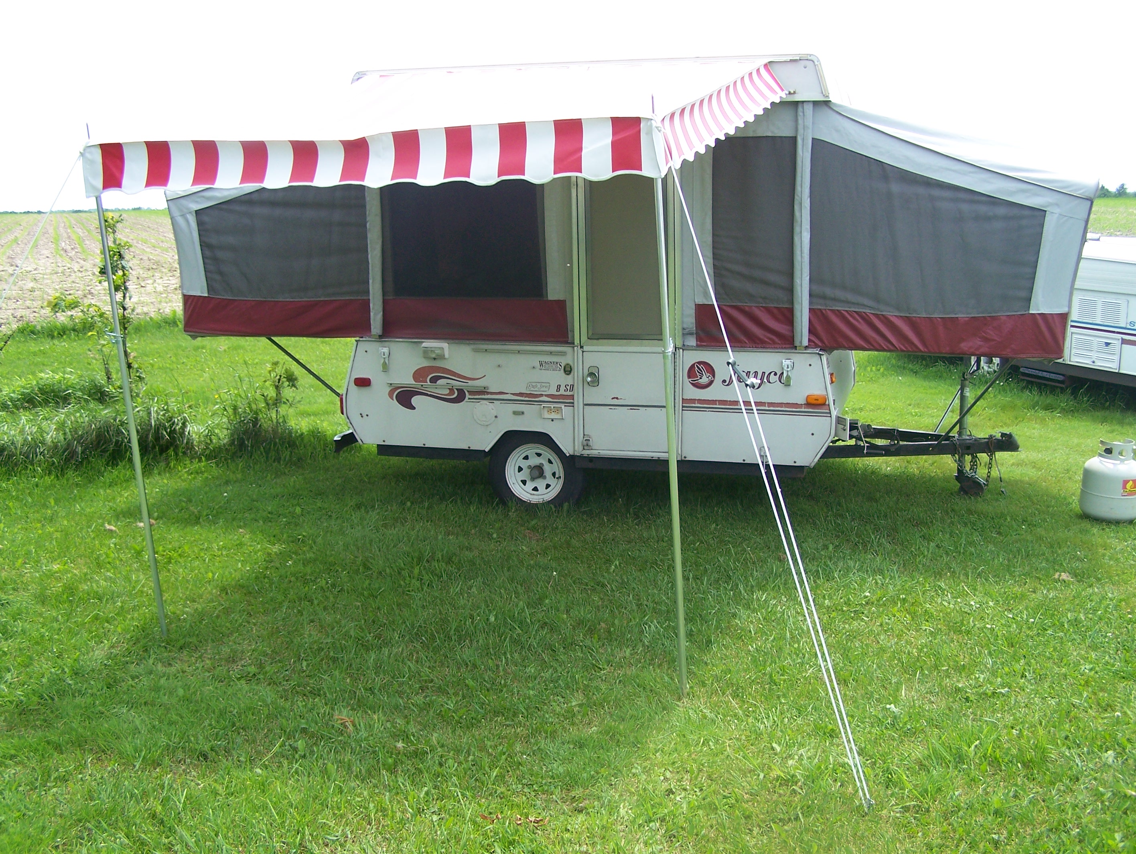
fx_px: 1248
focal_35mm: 38
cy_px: 427
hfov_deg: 48.9
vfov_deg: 37.8
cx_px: 568
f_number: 2.8
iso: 80
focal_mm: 6.3
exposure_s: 1/500
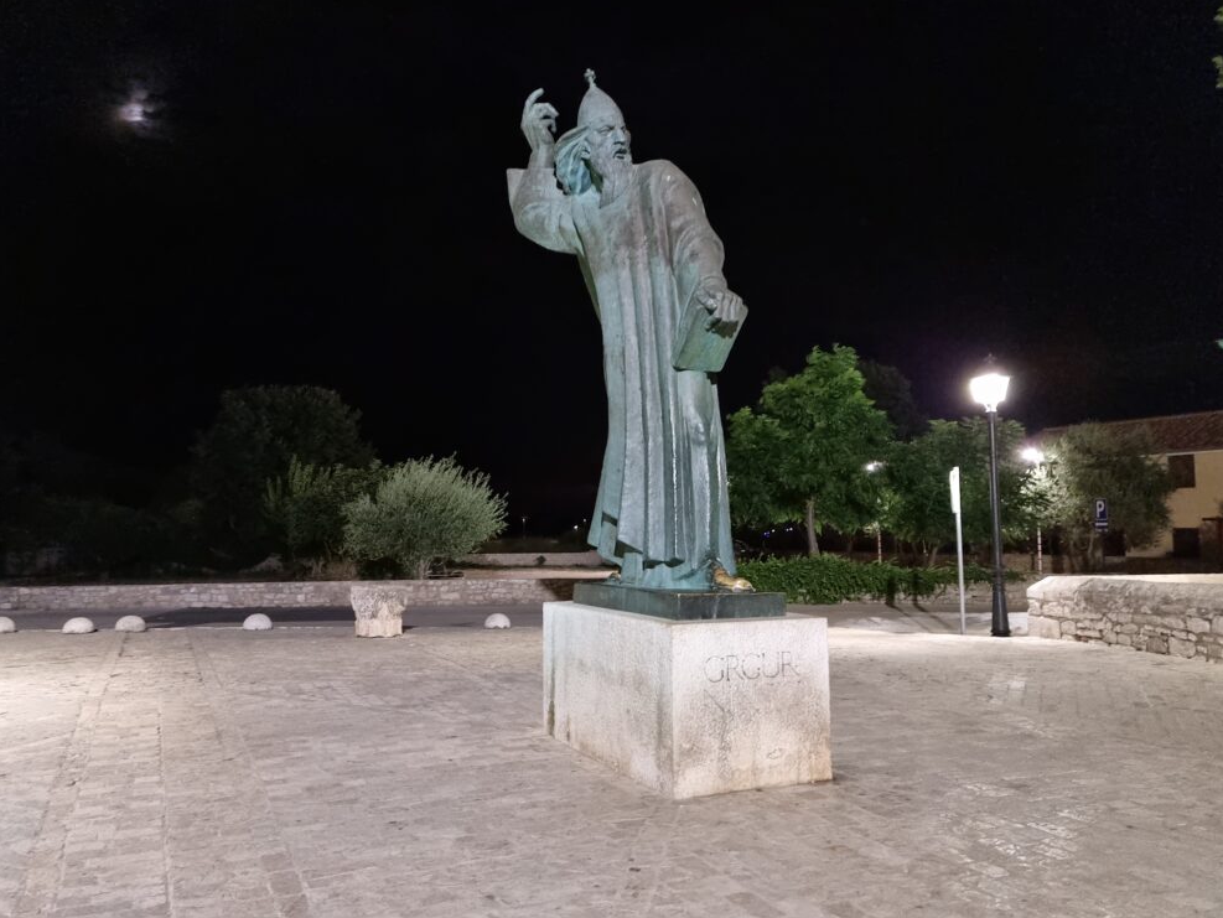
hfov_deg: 63.4
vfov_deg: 49.8
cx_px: 611
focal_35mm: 28
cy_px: 444
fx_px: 990
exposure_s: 1/17
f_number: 2
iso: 1250
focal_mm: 5.9
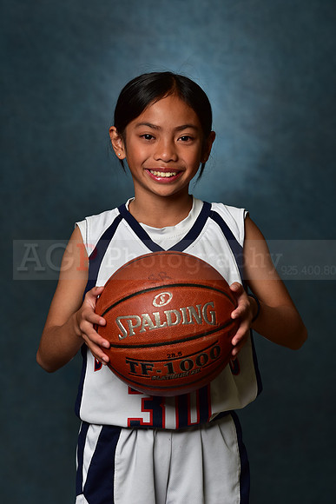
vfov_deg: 13.7
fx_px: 2099
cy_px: 252
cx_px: 168
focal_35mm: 150
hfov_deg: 9.2
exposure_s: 1/200
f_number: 5
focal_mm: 150
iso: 250
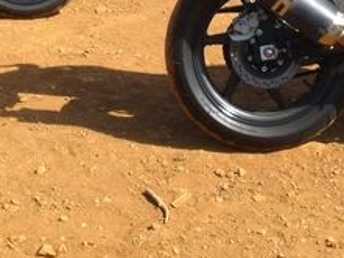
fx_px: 1402
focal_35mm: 141
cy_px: -202
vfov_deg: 10.0
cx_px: 176
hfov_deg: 14.0
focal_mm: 6.9
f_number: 5.6
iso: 100
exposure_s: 1/400
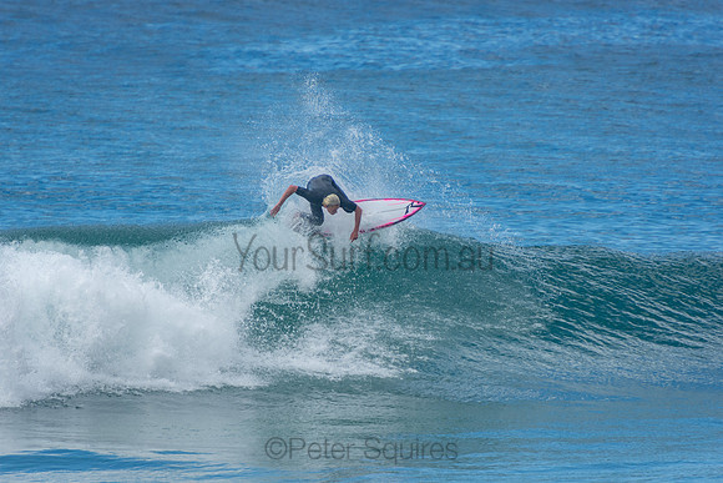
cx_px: 362
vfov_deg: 2.3
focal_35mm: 600
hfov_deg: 3.4
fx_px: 12052
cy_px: 242
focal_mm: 400
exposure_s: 1/1250
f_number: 5.6
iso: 250
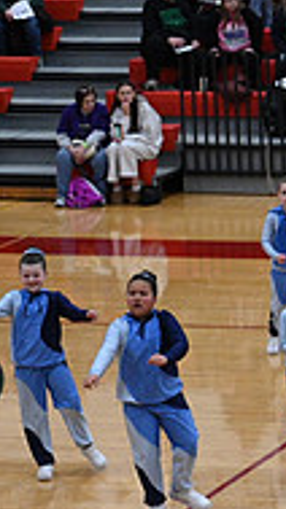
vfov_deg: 9.6
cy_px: 322
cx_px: 780
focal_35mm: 225
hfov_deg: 5.2
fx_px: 3040
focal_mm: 70
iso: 4000
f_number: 4
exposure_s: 1/400
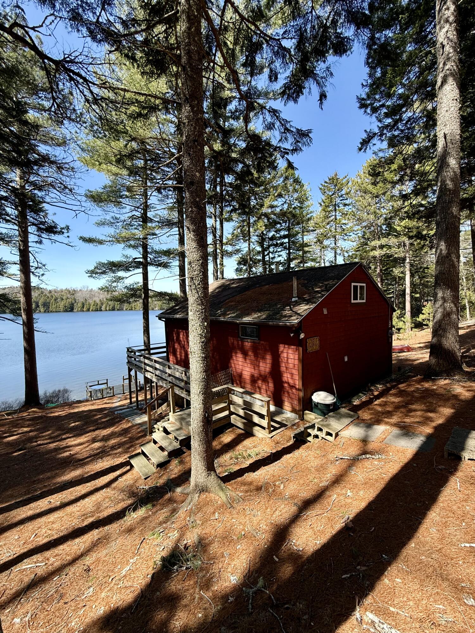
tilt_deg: -2.0
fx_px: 256
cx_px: 238
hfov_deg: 85.7
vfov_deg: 102.1
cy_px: 316
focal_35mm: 14
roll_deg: +1.8
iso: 64
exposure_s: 1/554
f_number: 2.2
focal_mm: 2.22
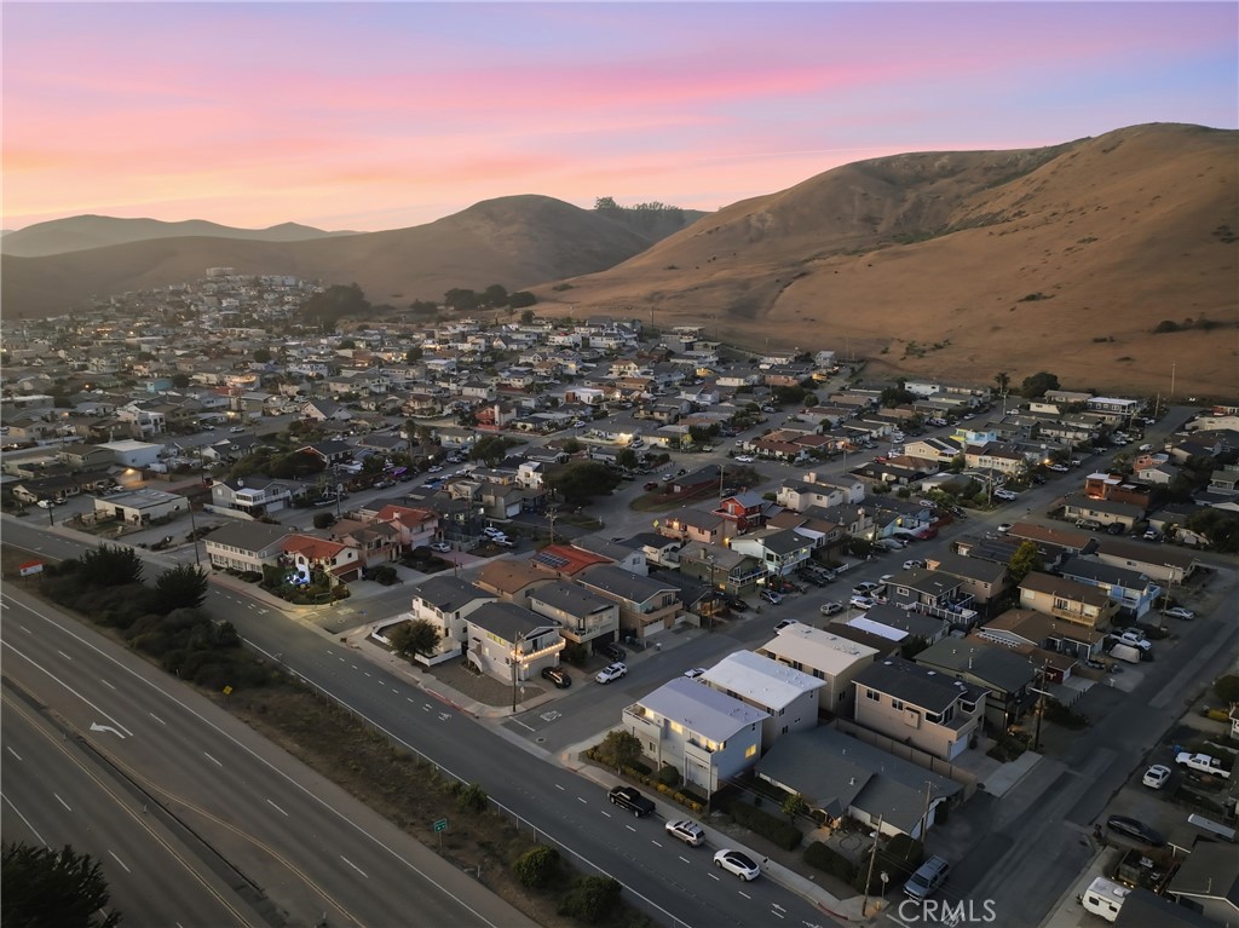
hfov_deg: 71.6
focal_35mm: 24
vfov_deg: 56.8
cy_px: 464
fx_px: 859
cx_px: 620
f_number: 2.8
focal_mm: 12.3
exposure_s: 1/15
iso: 350
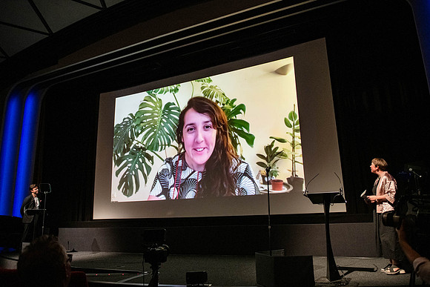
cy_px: 138
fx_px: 314
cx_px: 223
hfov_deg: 68.9
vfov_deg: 49.2
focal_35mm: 26
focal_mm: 24
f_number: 3.2
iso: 2000
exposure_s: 1/125
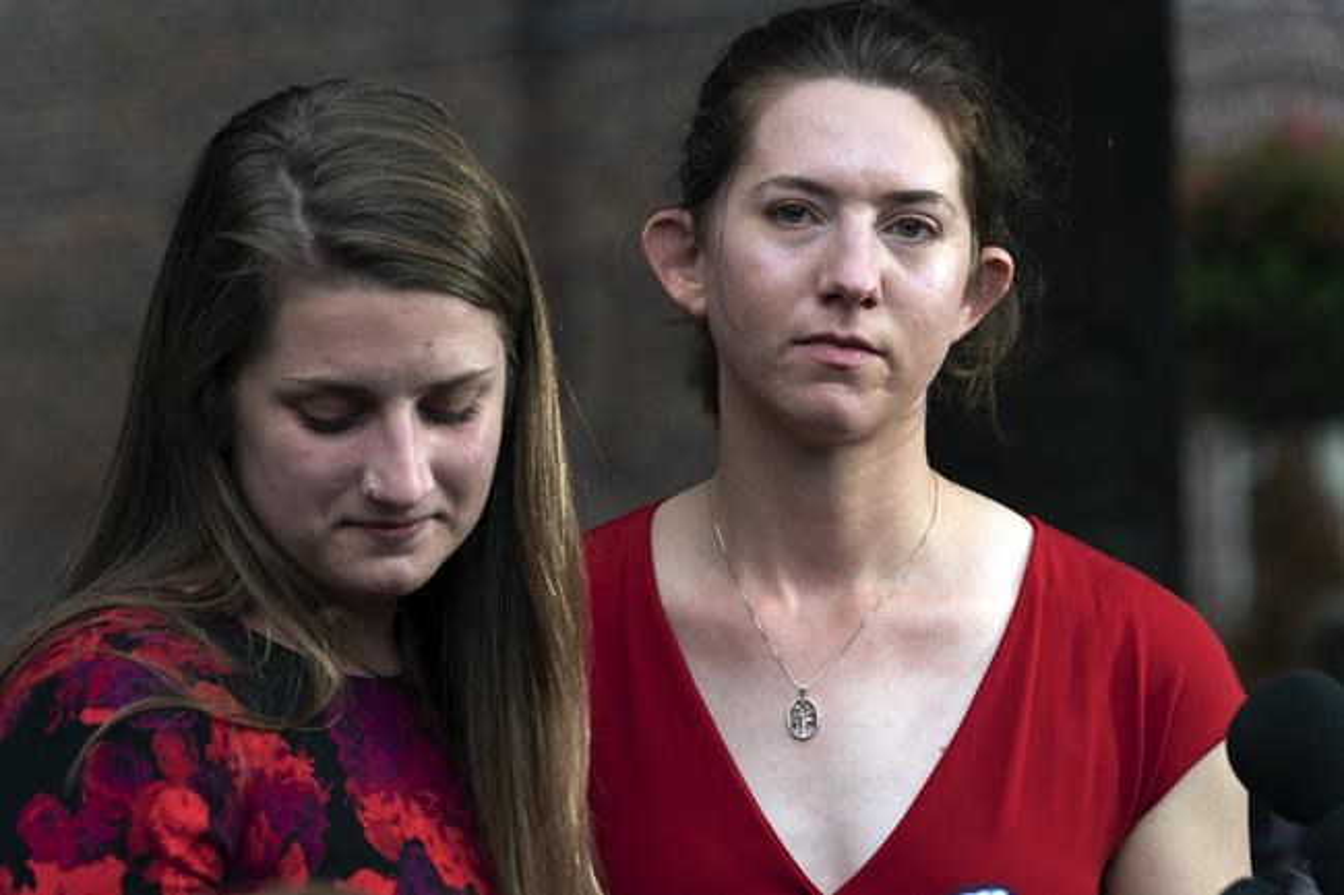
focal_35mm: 181
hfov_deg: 11.4
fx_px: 6755
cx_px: 672
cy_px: 448
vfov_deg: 7.6
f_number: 7.1
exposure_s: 1/125
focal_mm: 181
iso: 100
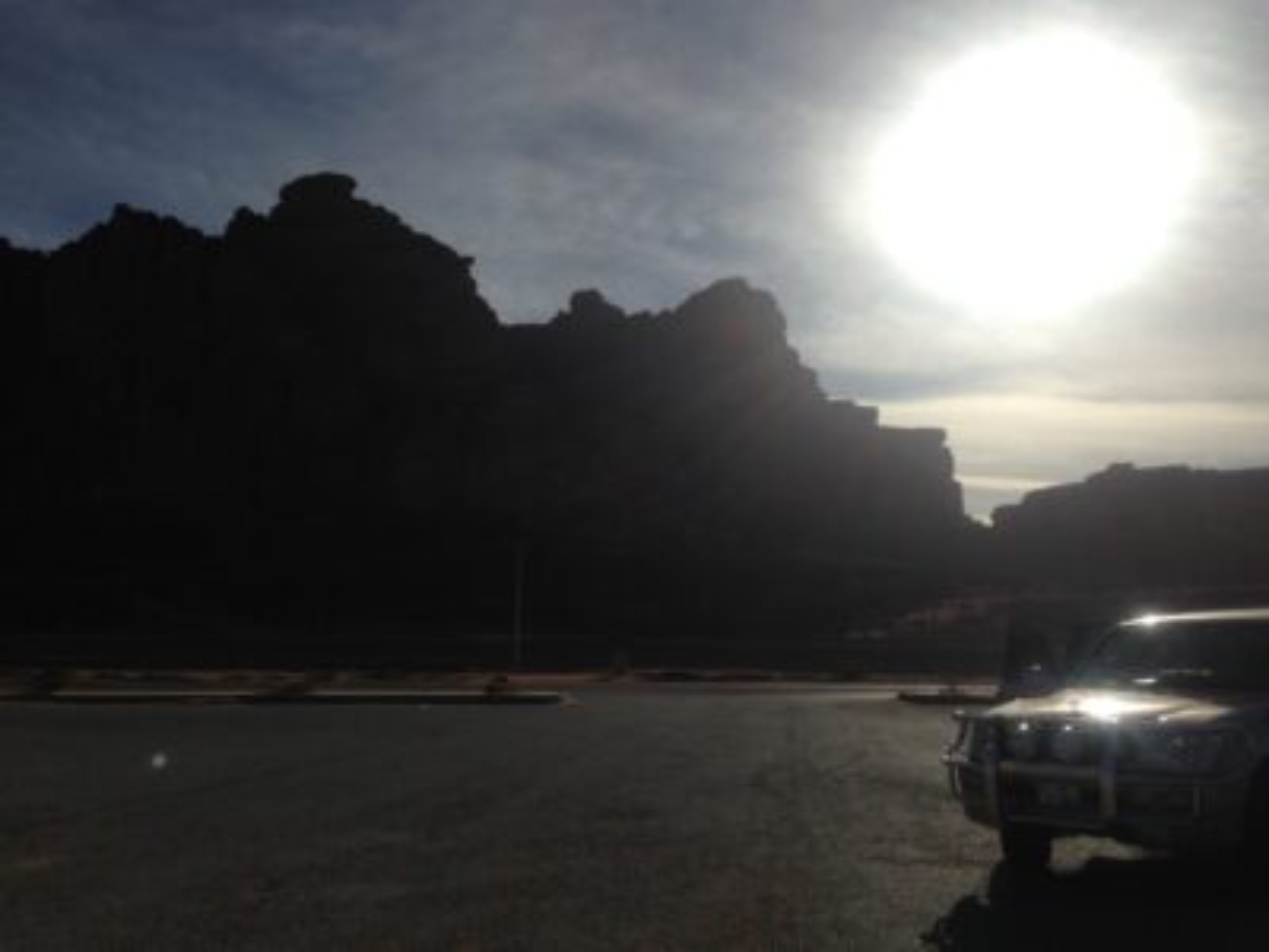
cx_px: 634
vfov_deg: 42.9
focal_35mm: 33
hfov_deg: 55.4
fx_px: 1210
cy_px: 476
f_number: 2.4
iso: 50
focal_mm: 4.12
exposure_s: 1/9091
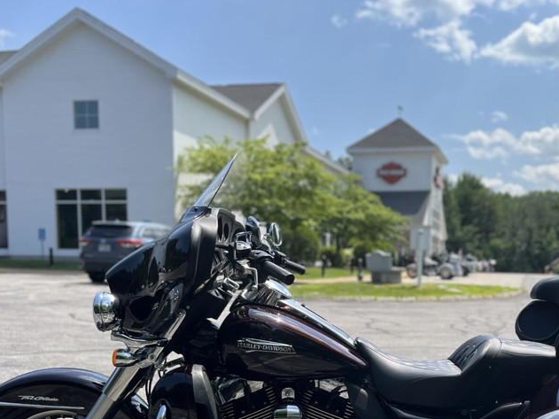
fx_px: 710
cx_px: 382
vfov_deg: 31.8
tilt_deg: -5.9
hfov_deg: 42.3
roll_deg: -0.7
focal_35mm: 44
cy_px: 345
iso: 50
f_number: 1.6
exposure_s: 1/2688
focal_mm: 5.1
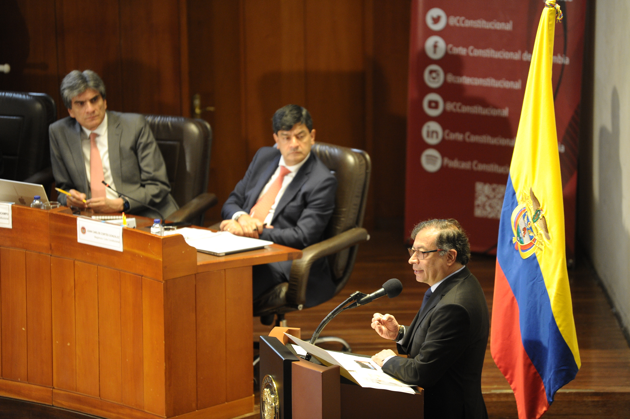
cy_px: 210
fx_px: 3498
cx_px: 315
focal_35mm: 200
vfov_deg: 6.9
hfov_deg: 10.3
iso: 3200
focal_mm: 200
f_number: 2.8
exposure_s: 1/160
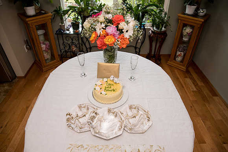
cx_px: 114
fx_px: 152
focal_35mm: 24
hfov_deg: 73.7
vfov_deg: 53.2
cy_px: 76
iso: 1250
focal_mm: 24
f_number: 5
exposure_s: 1/320
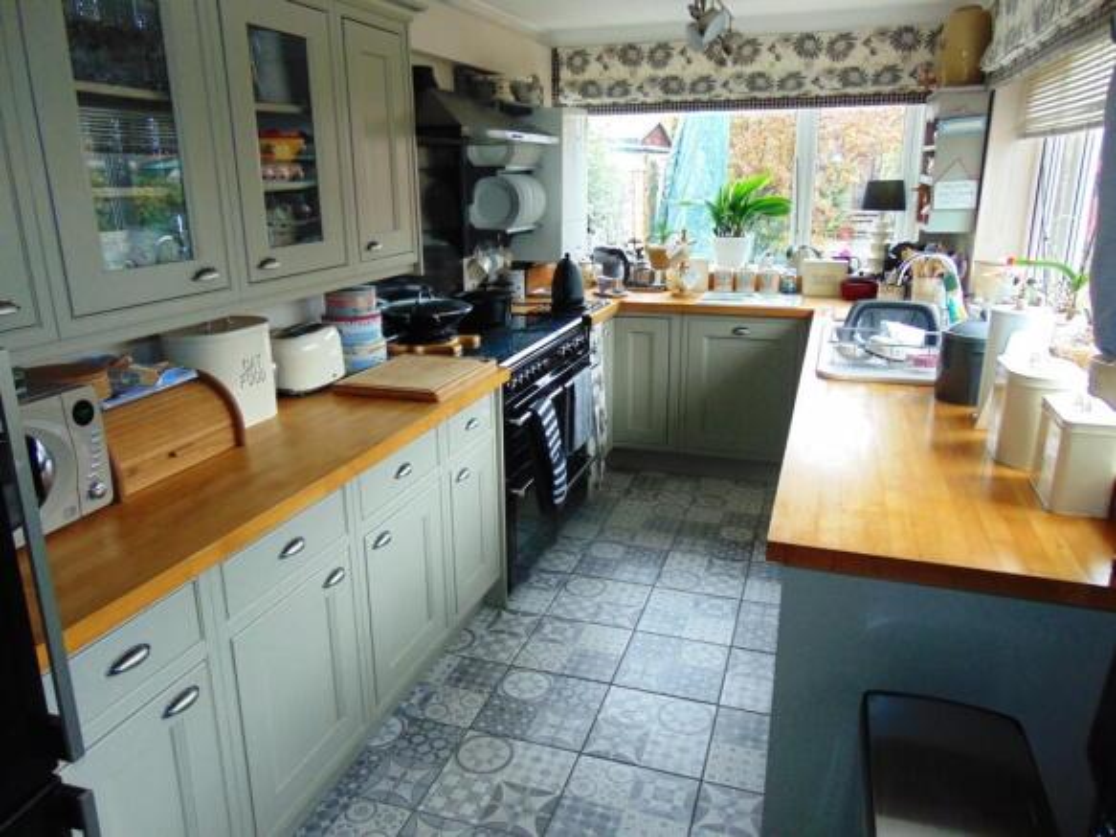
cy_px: 418
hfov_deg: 69.4
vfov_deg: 54.9
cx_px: 558
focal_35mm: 25
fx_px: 806
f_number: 3
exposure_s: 1/30
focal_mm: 4.5
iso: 160
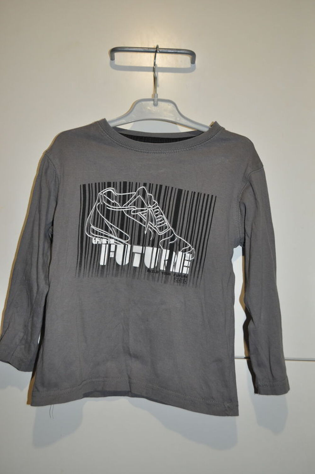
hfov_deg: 36.8
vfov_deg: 53.2
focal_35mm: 36
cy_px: 237
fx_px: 474
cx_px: 158
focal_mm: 24
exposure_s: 1/60
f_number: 4
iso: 800
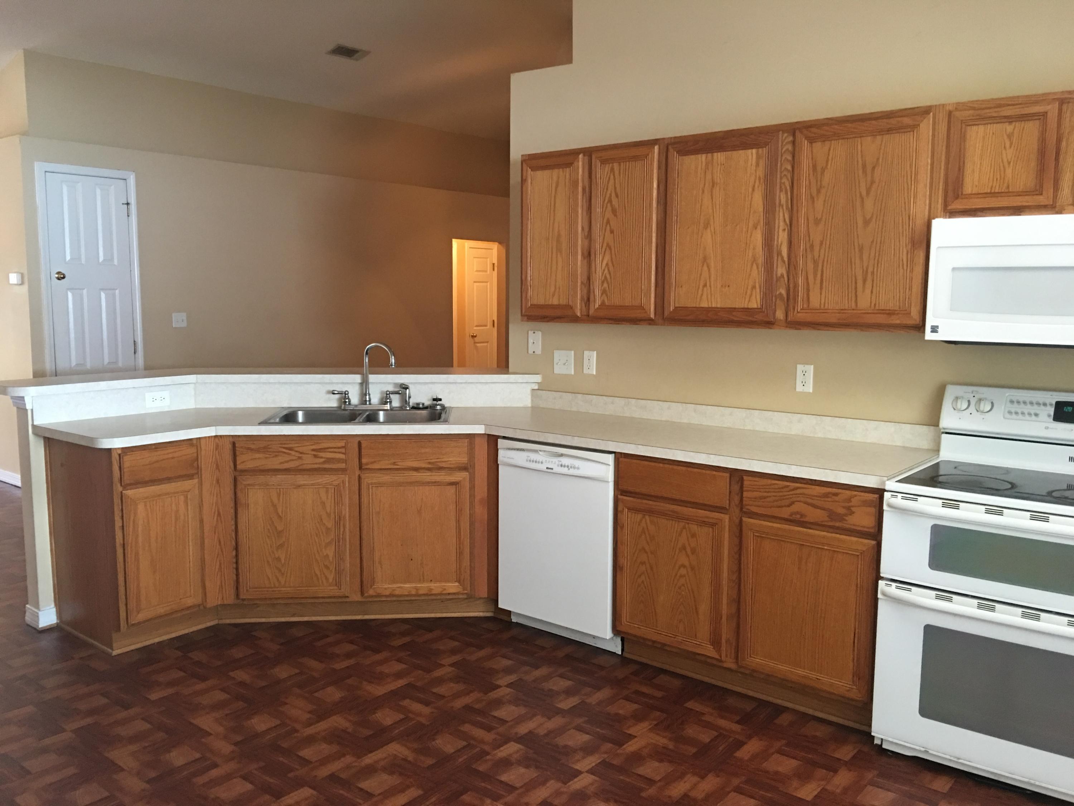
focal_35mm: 29
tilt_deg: -5.4
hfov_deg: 61.7
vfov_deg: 48.2
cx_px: 537
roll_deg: +0.4
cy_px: 403
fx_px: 900
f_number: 2.2
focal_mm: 4.15
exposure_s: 1/15
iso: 80
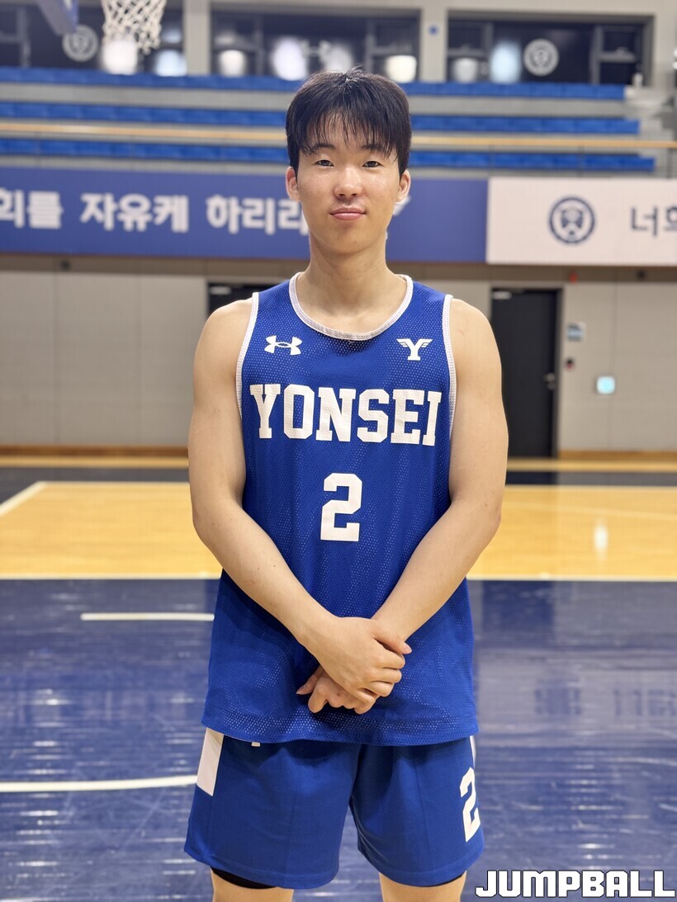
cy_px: 451
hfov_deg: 30.3
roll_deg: -1.0
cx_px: 338
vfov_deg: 39.7
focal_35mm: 48
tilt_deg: -4.8
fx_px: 1251
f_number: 1.78
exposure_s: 1/60
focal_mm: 6.76
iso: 100
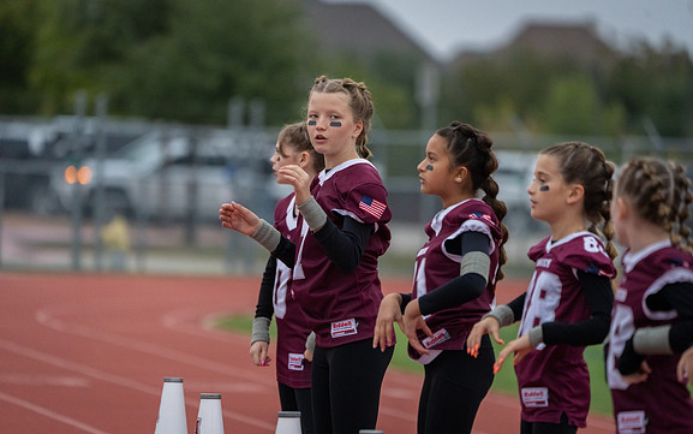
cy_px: 219
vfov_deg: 3.2
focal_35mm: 410
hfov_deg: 5.1
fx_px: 7746
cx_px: 347
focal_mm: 400
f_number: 5.6
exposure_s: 1/1000
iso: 5000
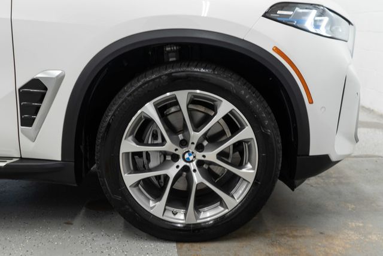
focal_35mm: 42
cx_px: 192
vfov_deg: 31.9
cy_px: 128
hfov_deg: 46.4
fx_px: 447
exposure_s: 1/40
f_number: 3.2
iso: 250
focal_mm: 28
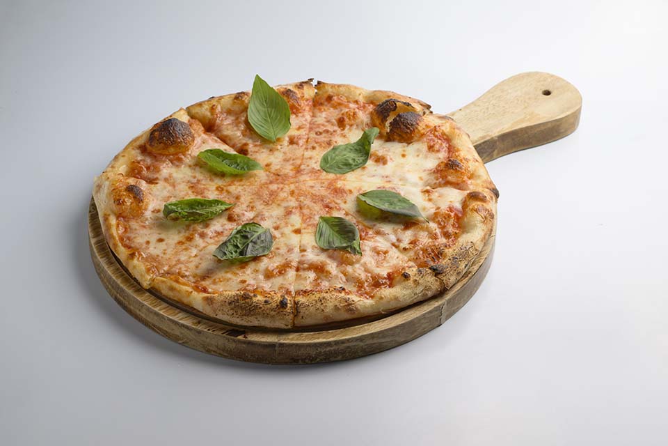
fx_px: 1577
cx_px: 334
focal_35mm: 85
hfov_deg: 23.9
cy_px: 223
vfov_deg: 16.1
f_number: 8.5
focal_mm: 85
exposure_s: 1/200
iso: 80
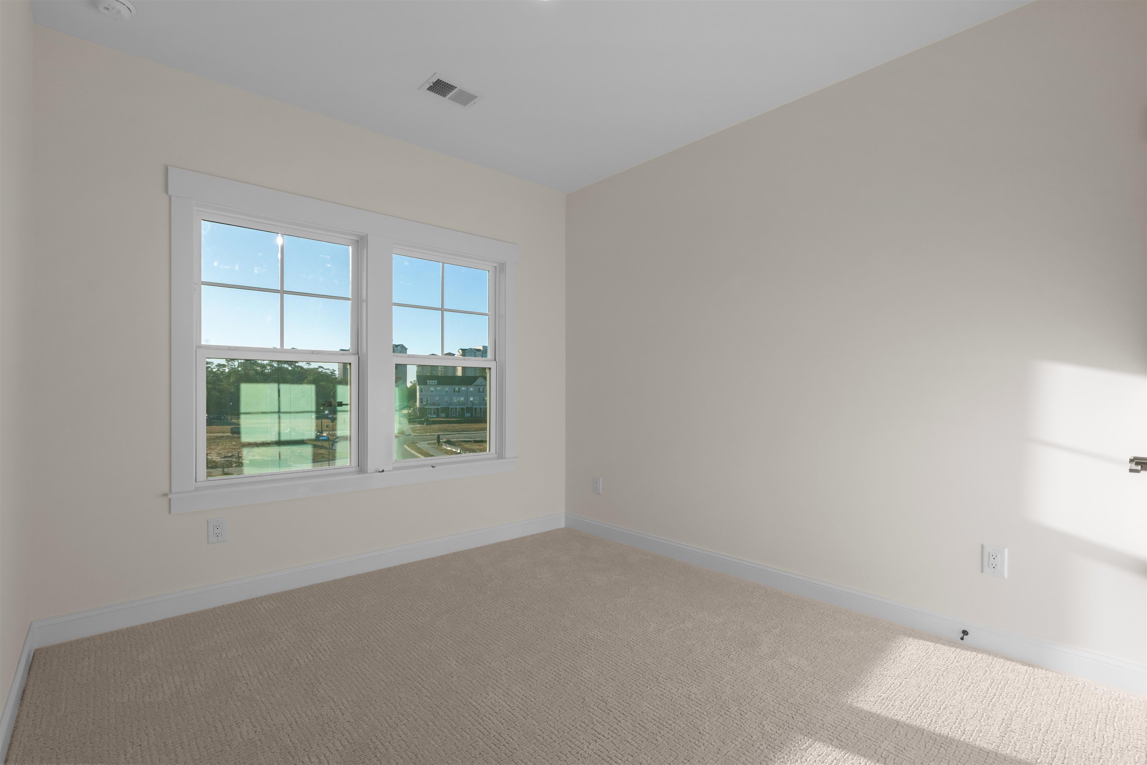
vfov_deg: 73.7
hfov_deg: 96.7
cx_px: 574
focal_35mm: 16
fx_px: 510
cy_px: 382
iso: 400
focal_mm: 16
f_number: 8
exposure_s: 1/60
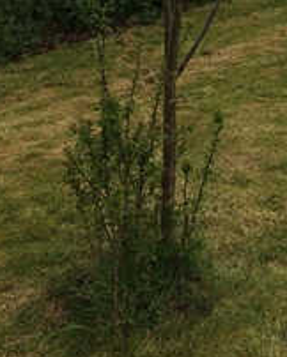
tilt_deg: +0.8
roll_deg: -0.5
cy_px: -164
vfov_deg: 19.9
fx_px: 891
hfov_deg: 17.1
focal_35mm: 84
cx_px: 390
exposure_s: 1/1580
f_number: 2.2
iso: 32
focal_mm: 4.15
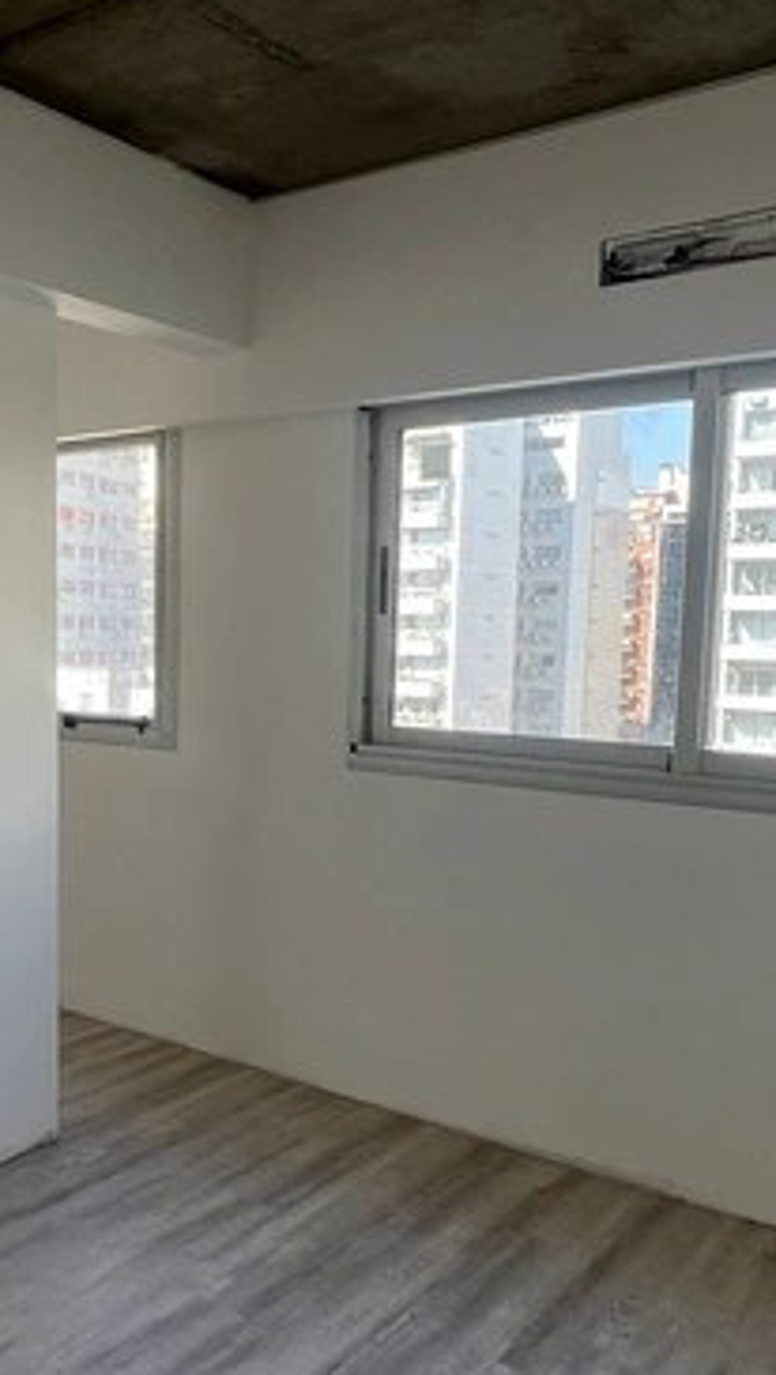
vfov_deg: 62.4
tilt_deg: -5.9
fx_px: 1131
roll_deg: +0.5
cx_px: 237
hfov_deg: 37.3
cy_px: 772
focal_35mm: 31
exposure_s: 1/169
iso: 32
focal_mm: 1.57
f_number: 1.8
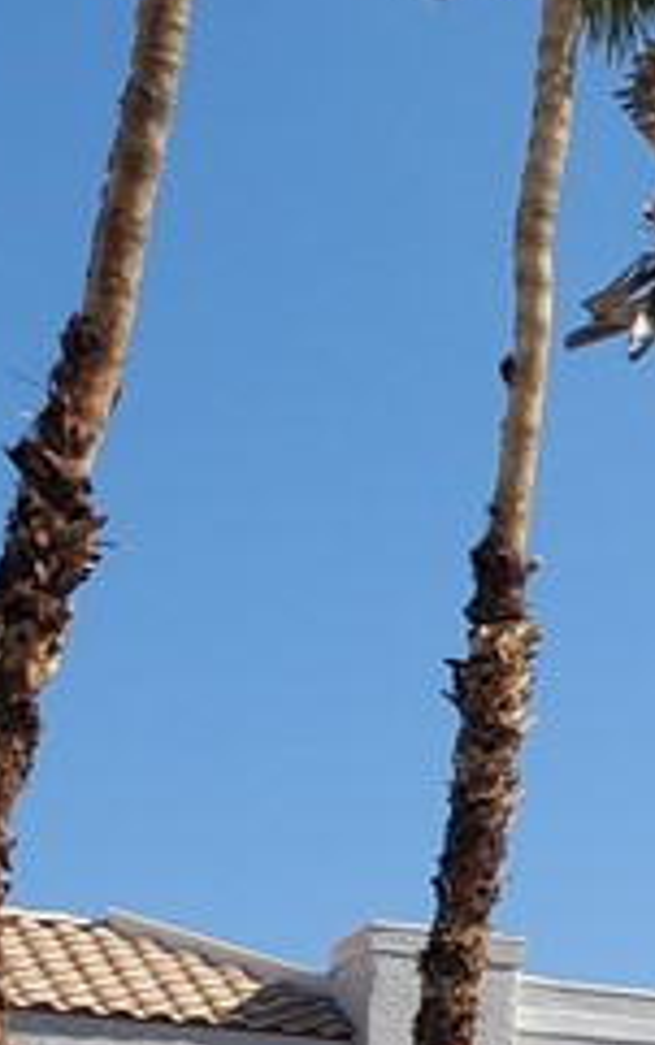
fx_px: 3336
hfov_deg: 8.9
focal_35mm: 117
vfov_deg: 17.5
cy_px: 1006
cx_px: 2017
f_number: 2.4
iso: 50
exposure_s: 1/1591
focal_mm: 4.3
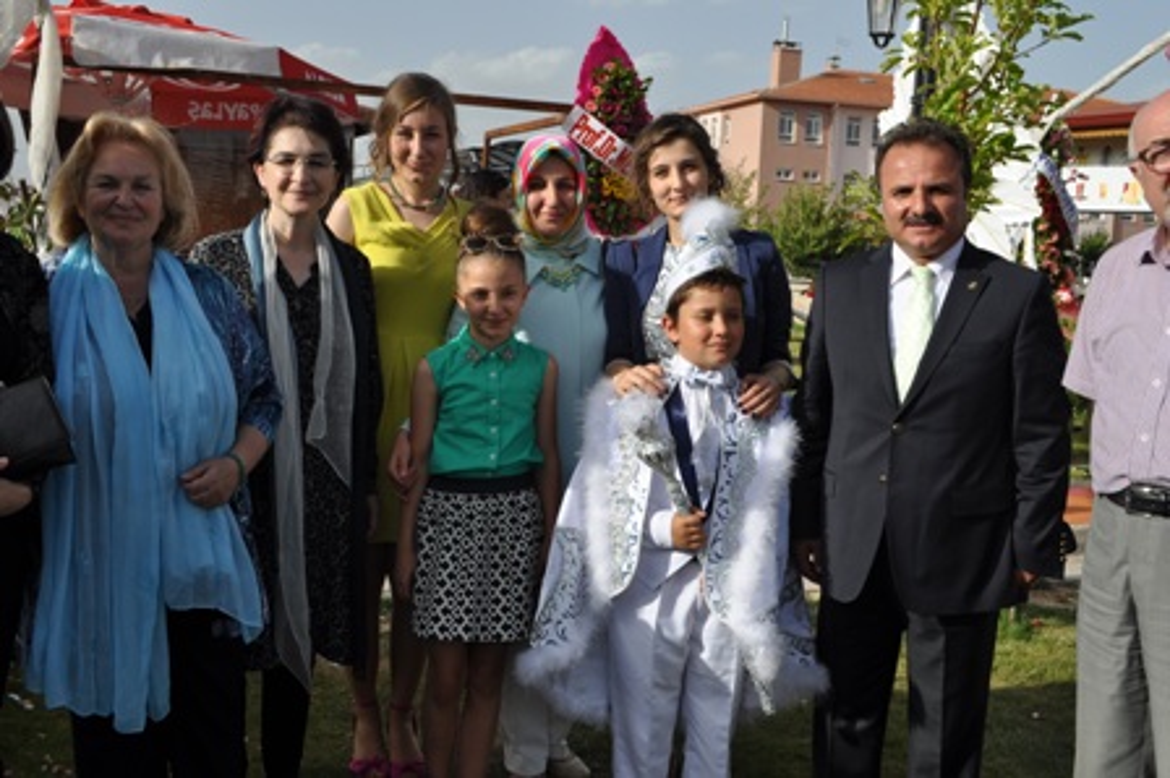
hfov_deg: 49.6
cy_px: 389
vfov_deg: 34.2
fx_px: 1267
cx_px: 585
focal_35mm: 39
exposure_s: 1/320
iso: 200
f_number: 9
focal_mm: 26
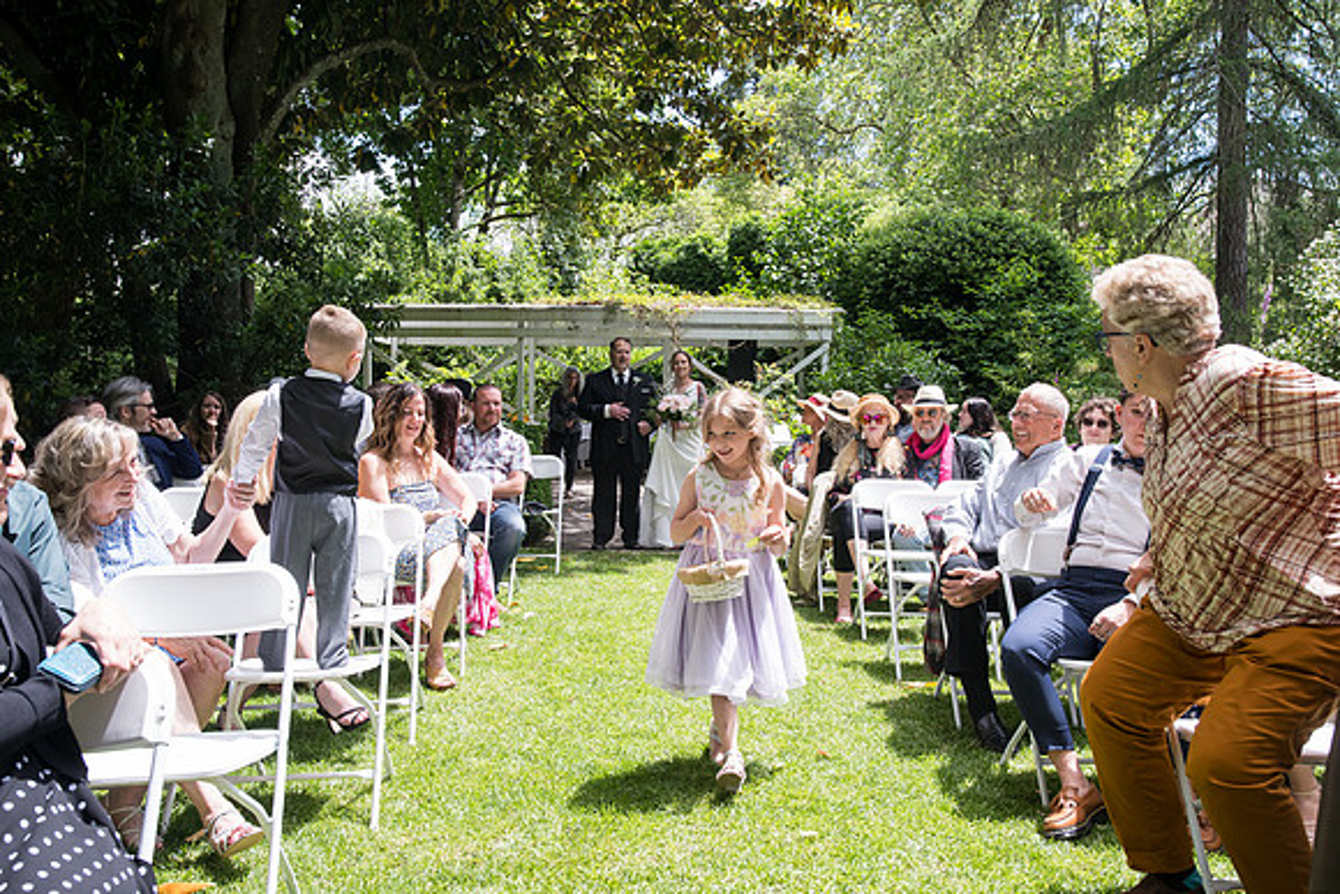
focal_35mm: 32
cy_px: 447
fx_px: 1191
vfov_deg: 41.1
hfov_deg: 58.7
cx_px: 670
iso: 640
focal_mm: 32
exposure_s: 1/400
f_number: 7.1
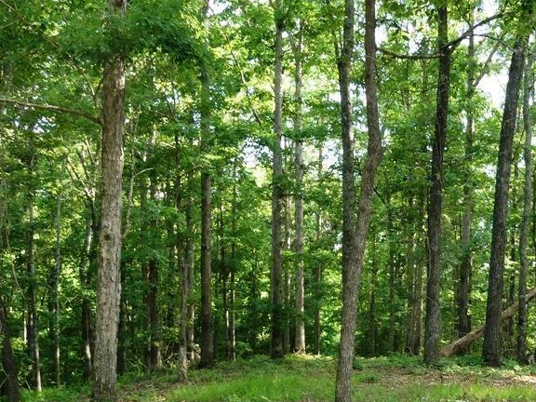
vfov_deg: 26.7
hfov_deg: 35.1
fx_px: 836
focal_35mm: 54
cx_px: 372
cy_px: 298
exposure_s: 1/60
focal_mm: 4.3
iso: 100
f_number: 3.3
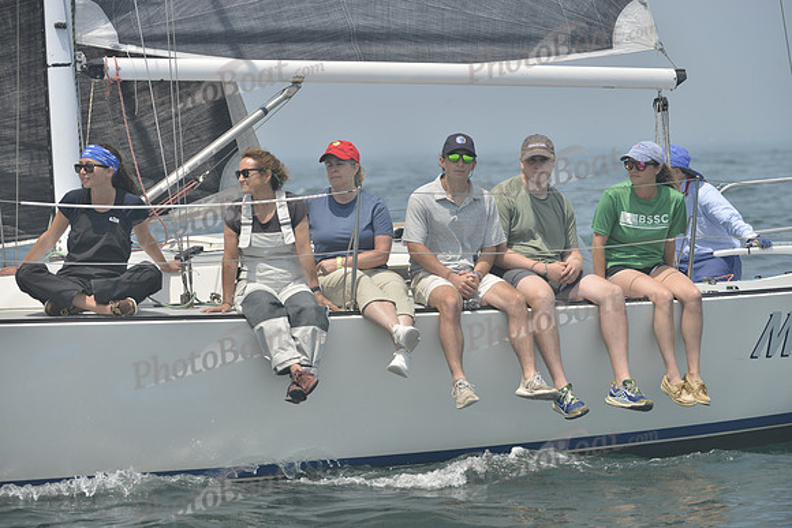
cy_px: 264
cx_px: 396
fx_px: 4401
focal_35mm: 200
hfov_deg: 10.3
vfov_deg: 6.9
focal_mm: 200
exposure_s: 1/1000
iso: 280
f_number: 7.1
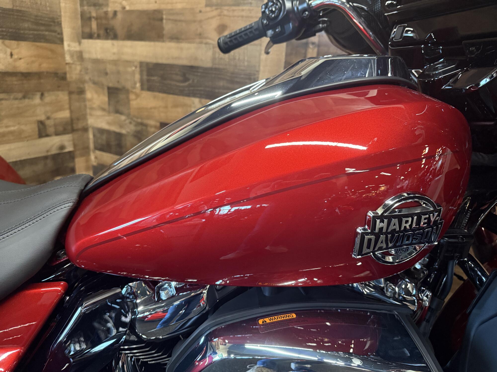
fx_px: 345
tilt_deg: -18.9
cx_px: 248
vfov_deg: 56.8
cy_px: 186
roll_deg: -3.7
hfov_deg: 71.6
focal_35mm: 24
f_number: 1.78
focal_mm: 6.76
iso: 800
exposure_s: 1/60
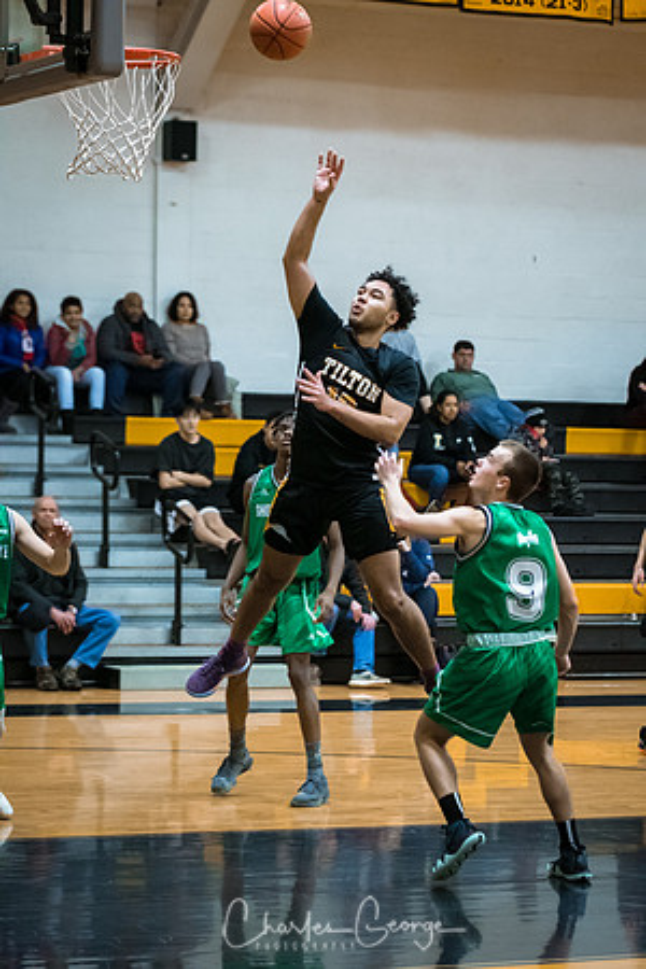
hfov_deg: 11.4
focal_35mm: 120
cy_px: 484
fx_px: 3230
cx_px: 323
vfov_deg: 17.1
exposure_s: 1/400
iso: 3200
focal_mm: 80
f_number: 2.8
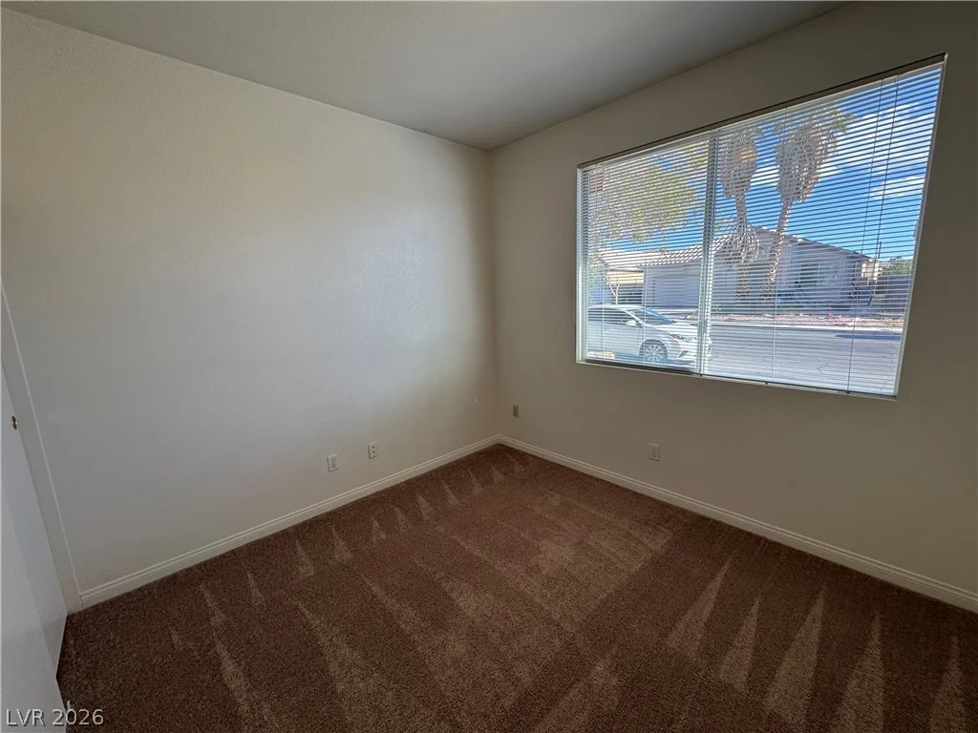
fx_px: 396
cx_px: 489
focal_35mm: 14
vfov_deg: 85.7
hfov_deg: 102.1
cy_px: 366
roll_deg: +1.8
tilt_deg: -10.8
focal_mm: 2.22
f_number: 2.2
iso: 40
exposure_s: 1/178
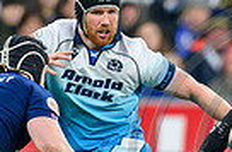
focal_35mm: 3100
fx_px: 19864
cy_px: 267
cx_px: 445
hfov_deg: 0.7
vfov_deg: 0.4
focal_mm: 560
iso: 3200
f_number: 4
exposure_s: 1/1250
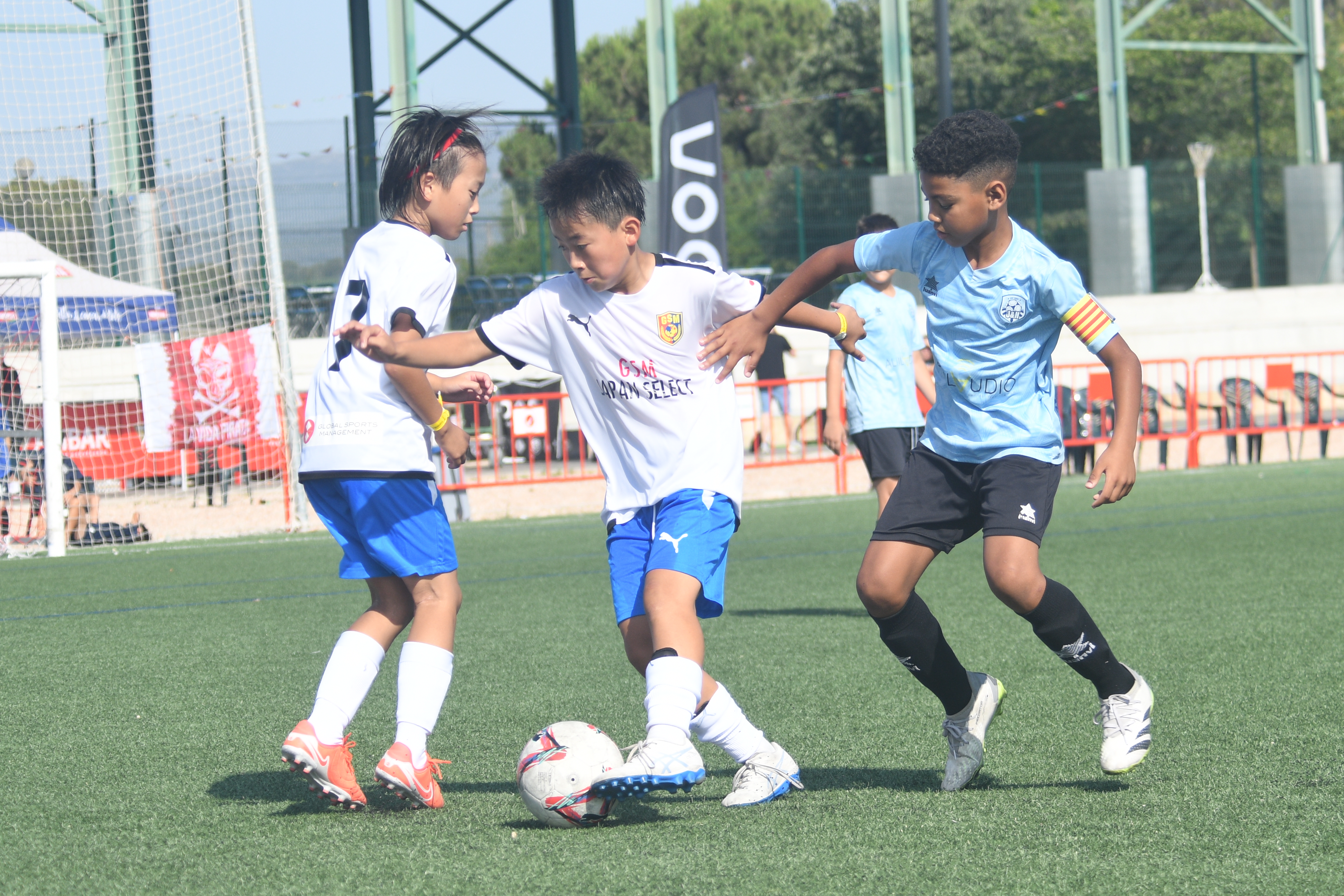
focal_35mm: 160
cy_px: 448
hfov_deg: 12.8
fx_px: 5973
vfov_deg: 8.6
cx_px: 672
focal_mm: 80
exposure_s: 1/1000
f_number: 4.5
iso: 200
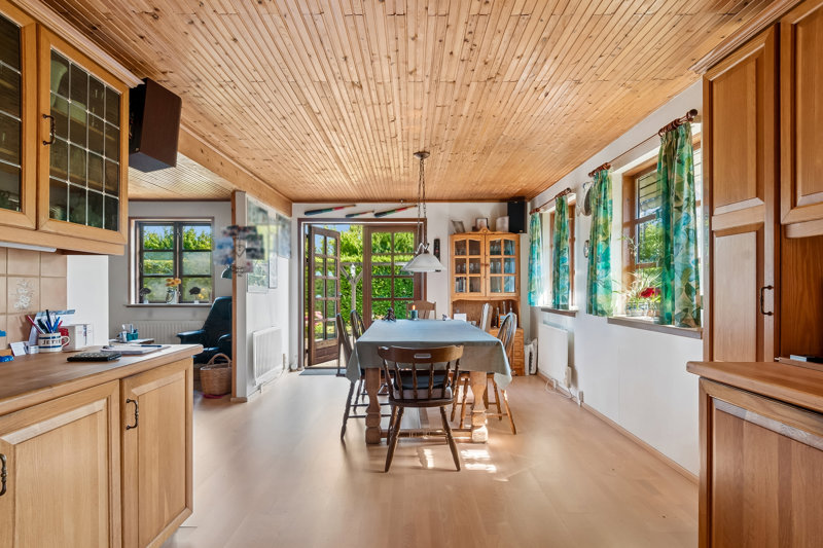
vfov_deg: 67.4
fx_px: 411
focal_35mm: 18
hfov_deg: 90.0
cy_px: 274
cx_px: 412
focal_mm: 12
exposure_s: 1/1.67
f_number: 10
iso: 200
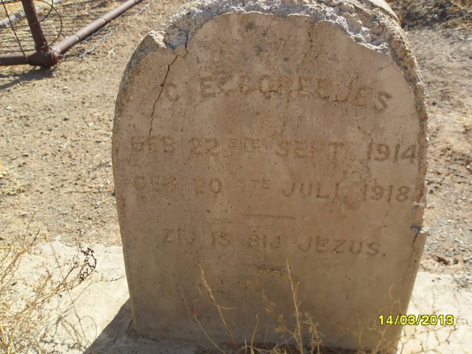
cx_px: 236
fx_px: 477
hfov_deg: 52.6
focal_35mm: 35
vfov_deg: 40.7
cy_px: 177
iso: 80
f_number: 8.2
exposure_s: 1/125
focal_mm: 6.3
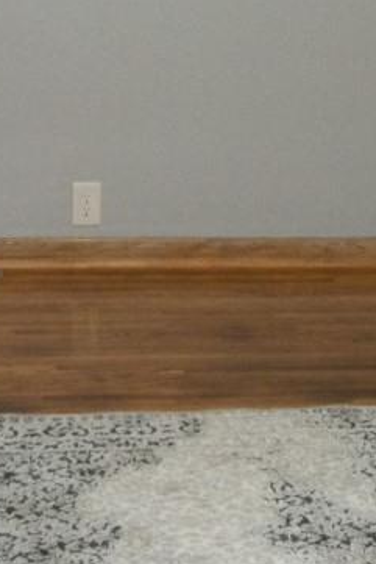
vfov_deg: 17.3
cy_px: 245
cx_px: 153
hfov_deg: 11.6
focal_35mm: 118
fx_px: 1847
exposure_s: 1/30
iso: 160
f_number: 2.9
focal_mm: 5.7
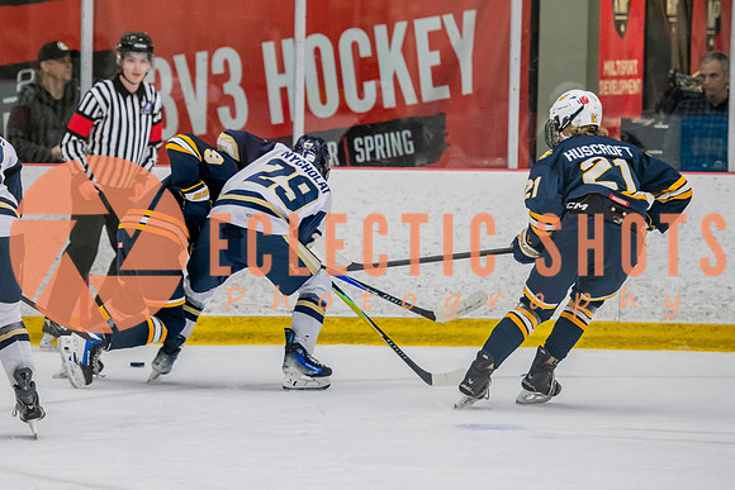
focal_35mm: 226
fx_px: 4621
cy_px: 252
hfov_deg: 9.1
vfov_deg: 6.1
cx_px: 252
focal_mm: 145
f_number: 3.2
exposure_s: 1/640
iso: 2000
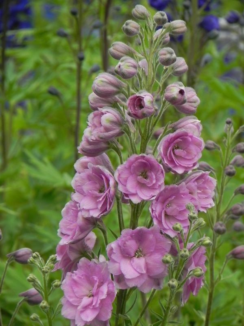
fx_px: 4521
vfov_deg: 4.1
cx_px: 122
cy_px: 163
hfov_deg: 3.1
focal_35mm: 481
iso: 160
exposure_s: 1/200
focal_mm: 85.6
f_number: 5.6
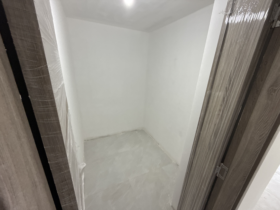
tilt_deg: -18.9
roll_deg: -1.7
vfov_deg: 85.7
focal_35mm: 14
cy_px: 105
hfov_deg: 102.1
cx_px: 140
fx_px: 113
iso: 250
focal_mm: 2.22
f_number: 2.2
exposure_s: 1/100
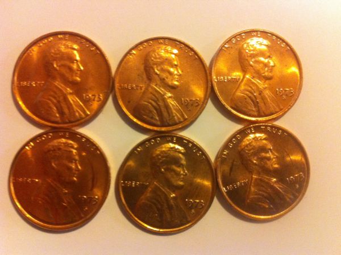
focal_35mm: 35
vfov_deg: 40.6
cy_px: 128
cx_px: 170
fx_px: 344
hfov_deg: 52.7
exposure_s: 1/15
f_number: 2.8
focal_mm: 3.85
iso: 400
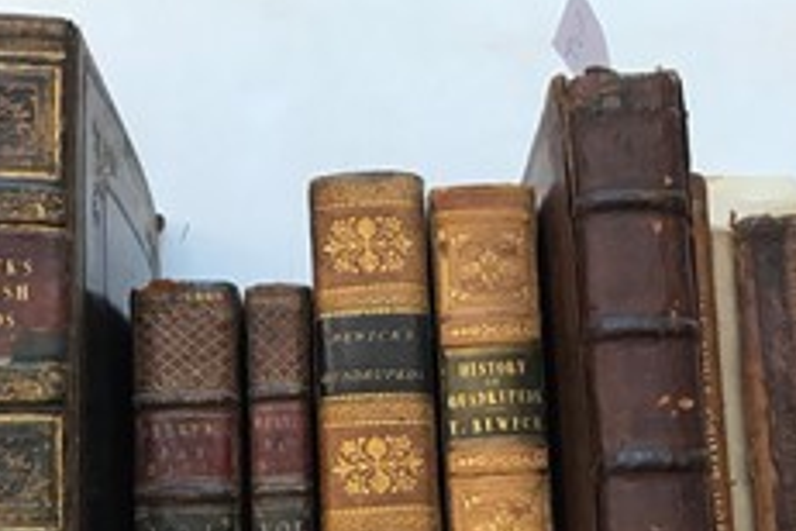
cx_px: 376
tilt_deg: -78.8
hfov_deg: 31.9
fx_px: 1393
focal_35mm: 63
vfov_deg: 21.1
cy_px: 478
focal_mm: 3.99
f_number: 1.8
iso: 40
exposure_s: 1/25
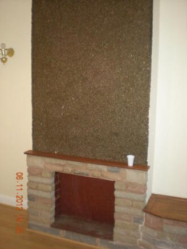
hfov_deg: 37.7
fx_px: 274
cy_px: 124
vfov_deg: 49.0
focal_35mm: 38
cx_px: 94
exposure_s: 1/60
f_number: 3.1
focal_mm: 6.3
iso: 484
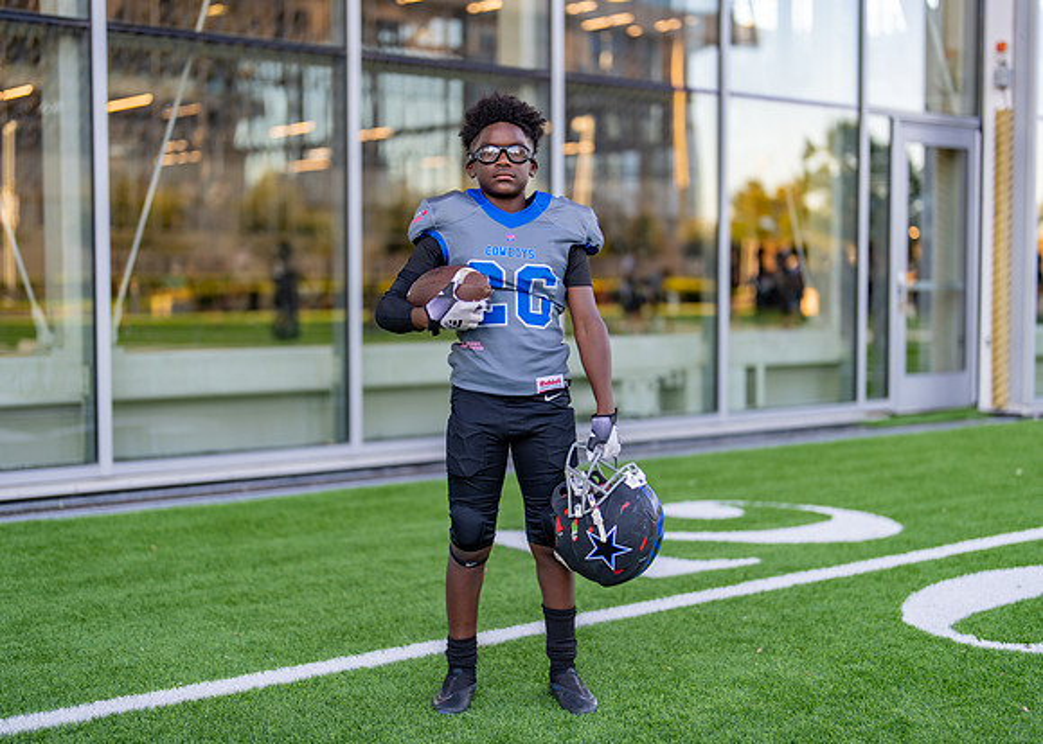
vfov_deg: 26.3
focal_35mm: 54
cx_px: 522
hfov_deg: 36.3
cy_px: 372
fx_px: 1593
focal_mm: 50
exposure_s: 1/500
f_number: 1.2
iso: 100
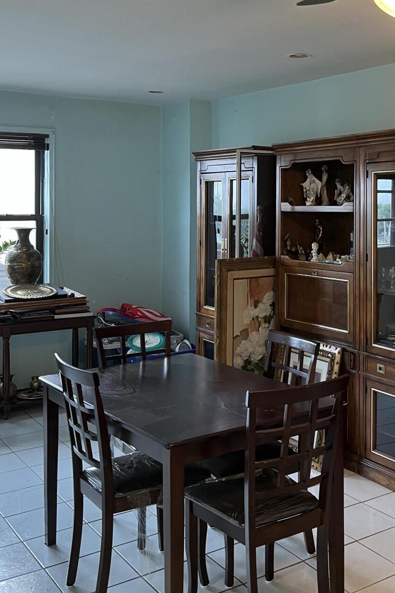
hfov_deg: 30.9
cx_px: 272
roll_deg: +0.2
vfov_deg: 45.0
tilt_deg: -1.3
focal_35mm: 43
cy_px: 220
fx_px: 707
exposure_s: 1/60
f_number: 1.6
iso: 125
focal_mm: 5.1
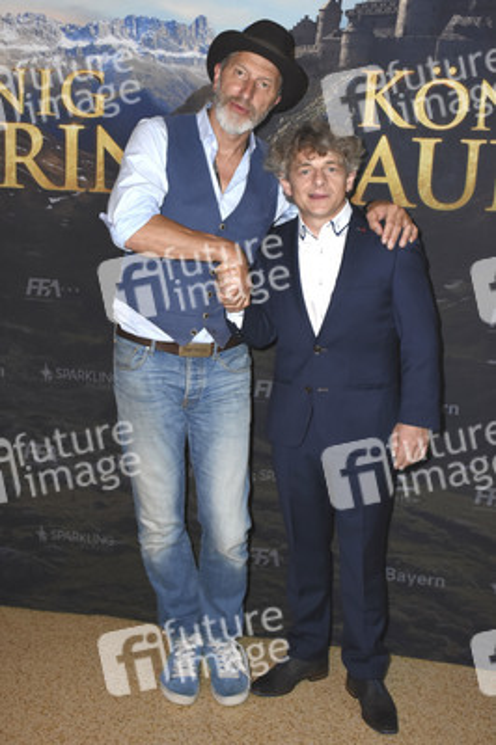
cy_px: 372
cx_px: 248
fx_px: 807
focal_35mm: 39
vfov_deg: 49.6
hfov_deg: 34.2
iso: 800
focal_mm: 26
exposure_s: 1/125
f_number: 5.6
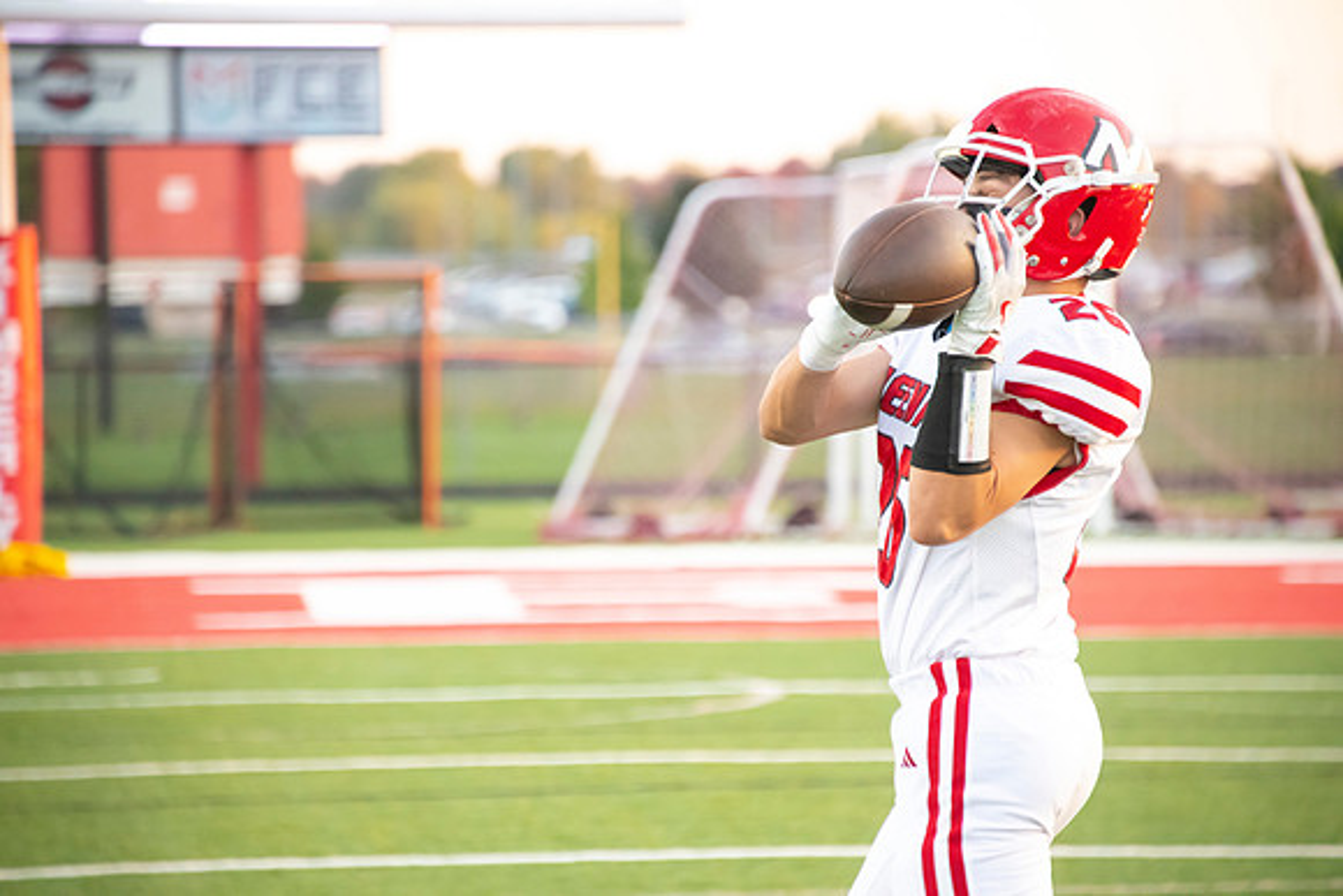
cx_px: 672
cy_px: 448
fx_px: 9328
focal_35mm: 250
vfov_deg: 5.5
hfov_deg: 8.2
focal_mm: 250
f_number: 5.6
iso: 4000
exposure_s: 1/640
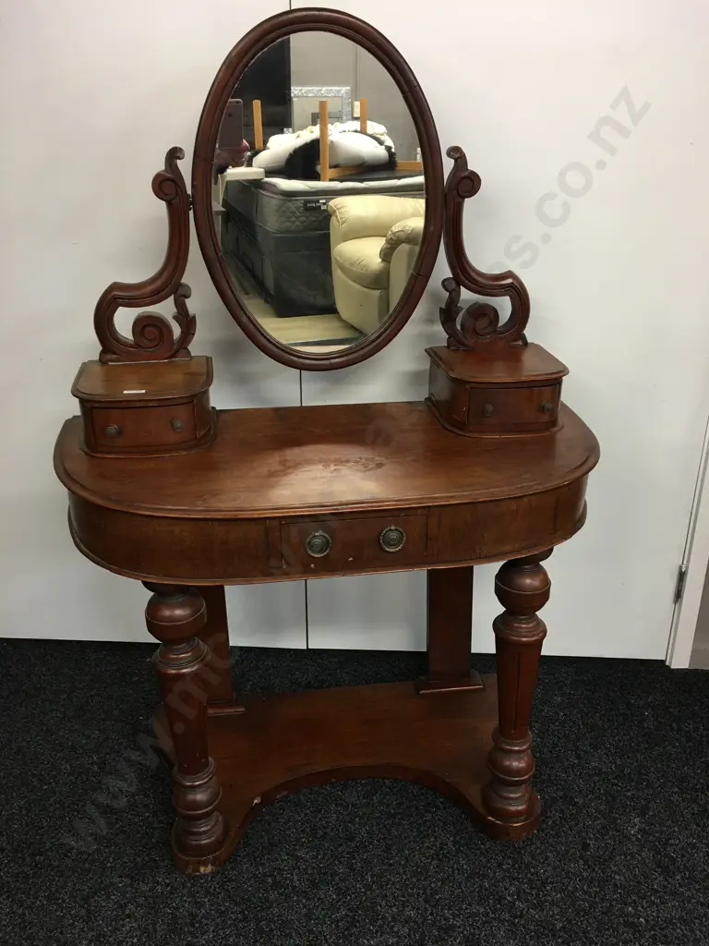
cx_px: 354
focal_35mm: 29
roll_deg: -0.8
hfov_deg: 48.2
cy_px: 473
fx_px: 792
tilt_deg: -22.3
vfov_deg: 61.7
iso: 50
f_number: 2.2
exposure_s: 1/17
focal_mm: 4.15
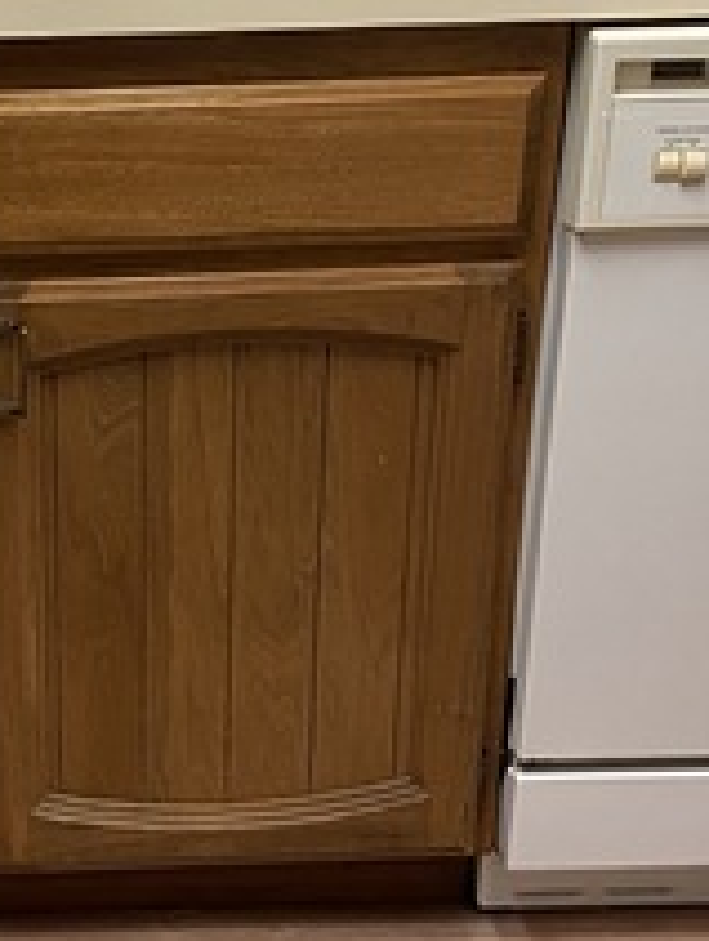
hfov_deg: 17.6
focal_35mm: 82
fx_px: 2233
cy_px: 613
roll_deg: +1.1
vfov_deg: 23.7
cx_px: 4
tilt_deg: -24.8
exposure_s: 1/60
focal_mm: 4.25
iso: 100
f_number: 1.8
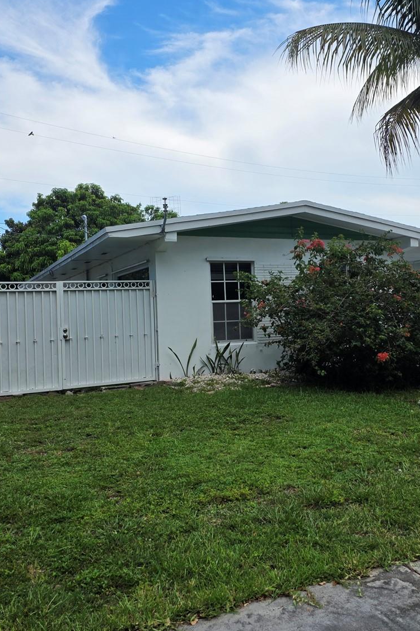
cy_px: 296
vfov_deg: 55.8
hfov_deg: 38.6
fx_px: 595
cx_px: 262
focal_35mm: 34
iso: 80
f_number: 1.7
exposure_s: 1/3972
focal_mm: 6.25
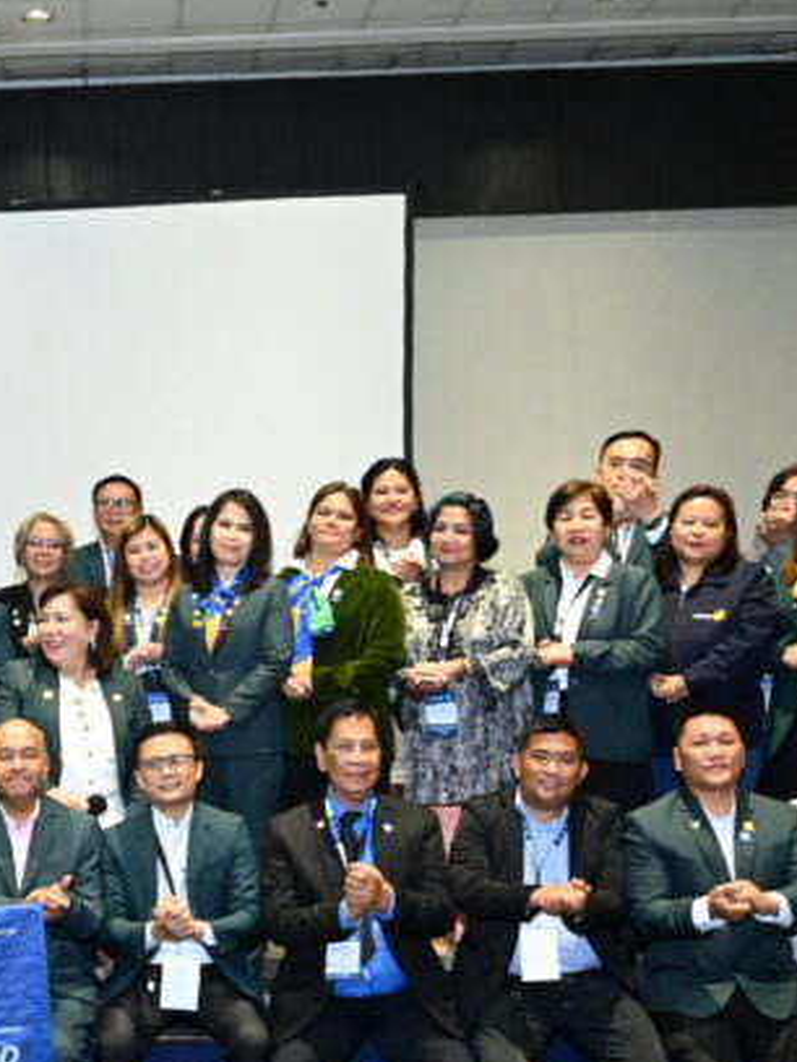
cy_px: 783
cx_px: 68
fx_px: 1781
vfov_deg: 32.7
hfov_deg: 24.5
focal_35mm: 58
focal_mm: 24
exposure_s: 1/100
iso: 3200
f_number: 4
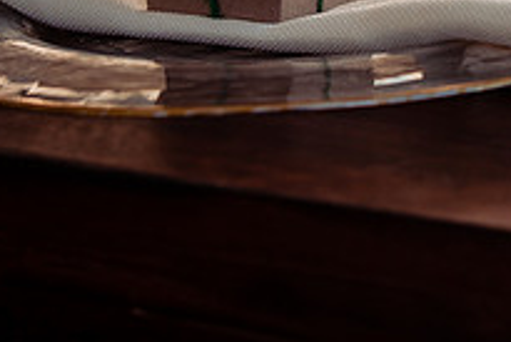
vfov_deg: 12.7
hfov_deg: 18.7
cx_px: 551
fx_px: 1491
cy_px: -69
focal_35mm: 105
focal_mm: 35
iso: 125
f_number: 4
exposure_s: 1/640
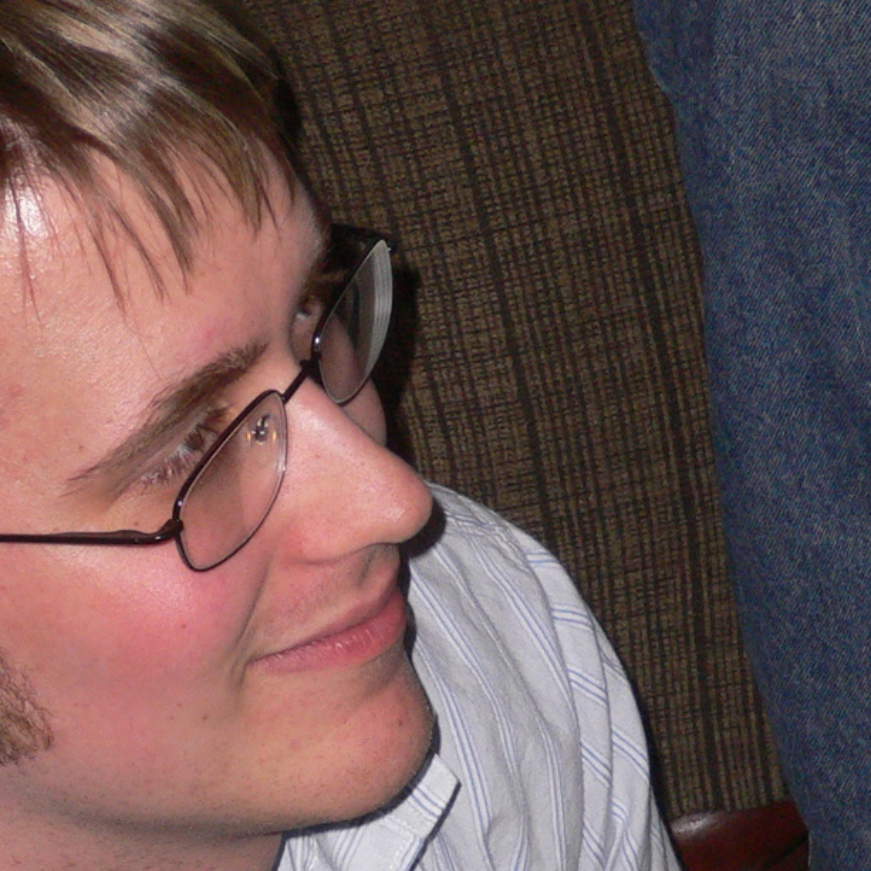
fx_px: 5181
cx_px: 240
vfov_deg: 9.6
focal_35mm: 182
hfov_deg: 9.6
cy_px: 743
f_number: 4.2
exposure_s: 1/60
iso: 200
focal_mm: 12.3
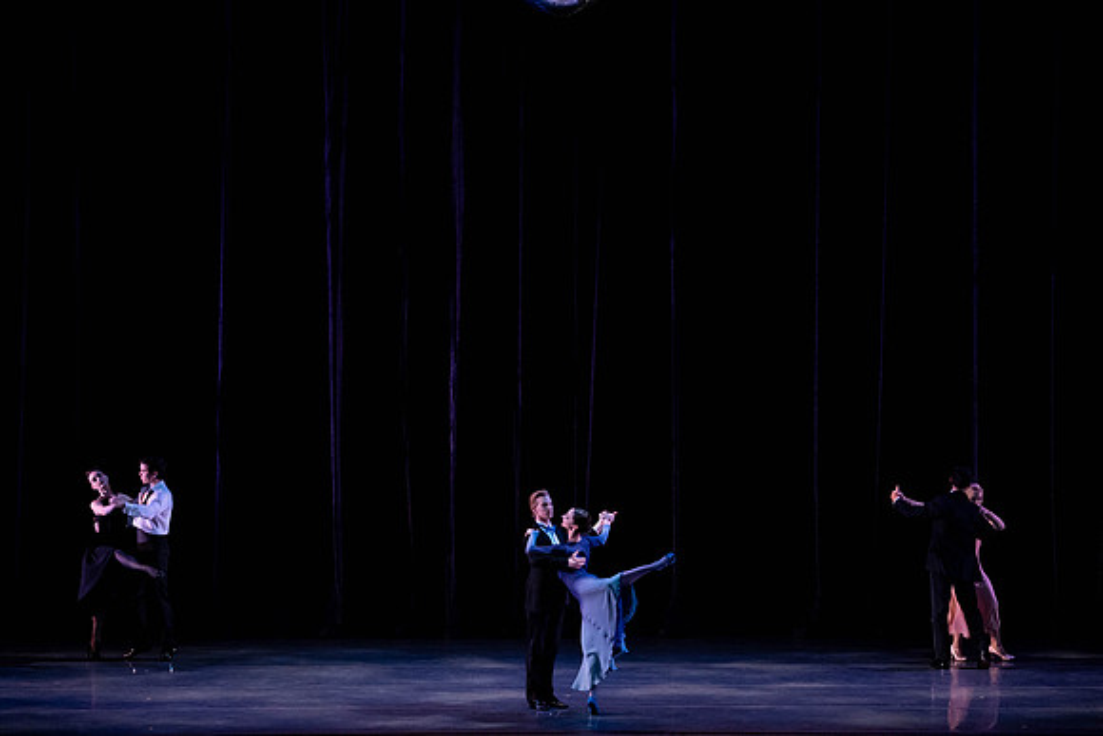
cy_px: 355
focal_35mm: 166
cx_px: 504
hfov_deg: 12.4
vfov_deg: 8.3
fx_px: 5097
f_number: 2.8
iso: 2500
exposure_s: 1/320
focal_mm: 144
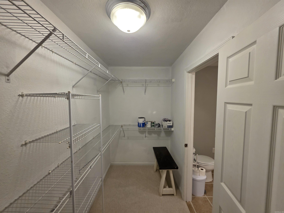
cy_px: 106
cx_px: 142
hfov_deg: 106.2
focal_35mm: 13
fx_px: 107
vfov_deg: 89.9
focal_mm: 2.2
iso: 160
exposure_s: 1/120
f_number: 1.9
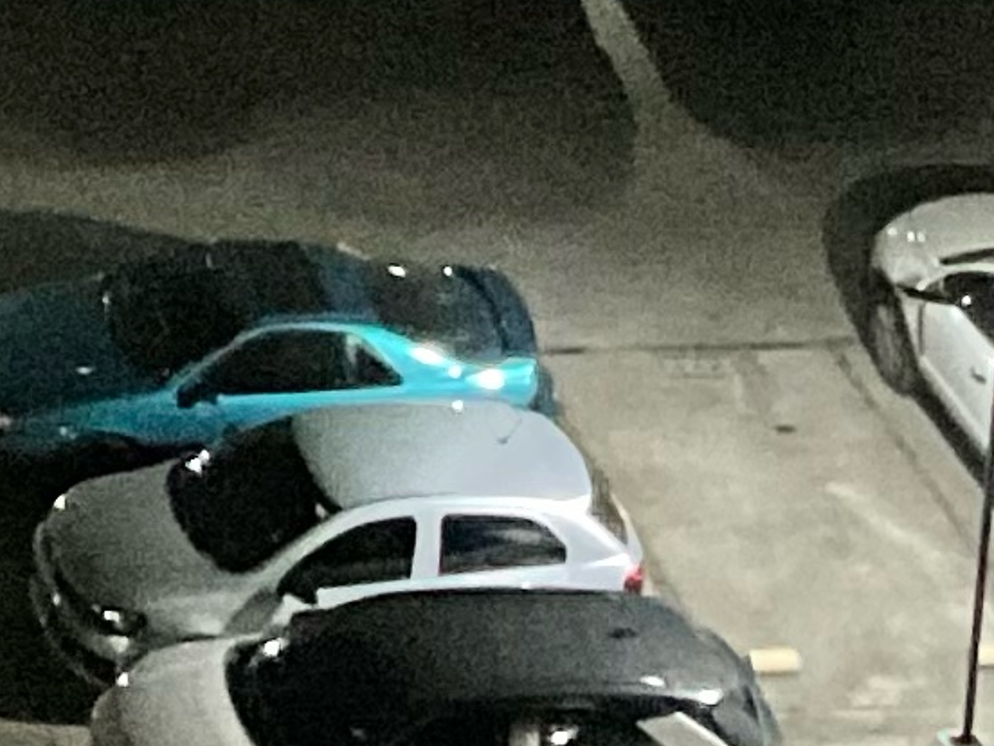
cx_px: -1293
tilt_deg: -11.1
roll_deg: -0.1
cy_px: -1914
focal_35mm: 212
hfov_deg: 8.6
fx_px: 6088
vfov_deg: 6.1
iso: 500
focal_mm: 3
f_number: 1.8
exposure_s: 1/24
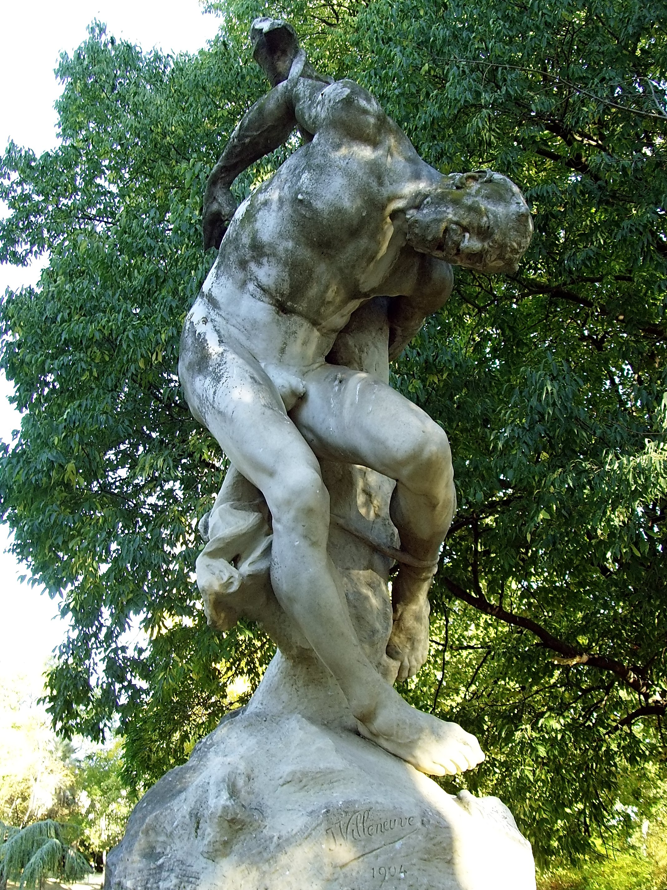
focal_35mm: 42
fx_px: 1079
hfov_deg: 34.3
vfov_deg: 44.8
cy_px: 460
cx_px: 345
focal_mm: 6.6
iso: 100
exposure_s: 1/60
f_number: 3.5
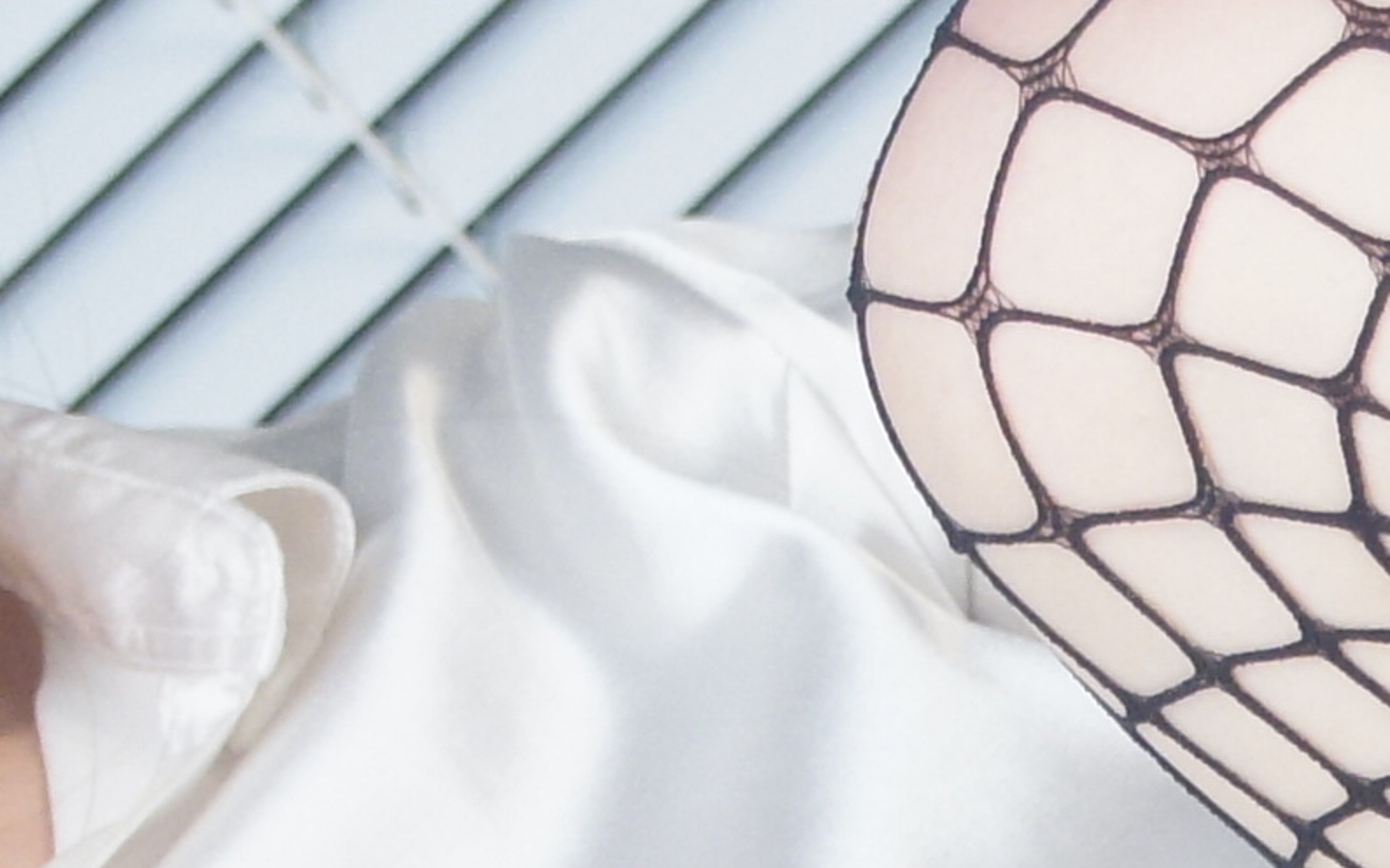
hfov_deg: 4.9
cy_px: 1500
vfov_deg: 3.1
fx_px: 16103
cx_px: 1905
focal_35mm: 425
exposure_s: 1/160
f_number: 5.6
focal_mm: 45
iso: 800
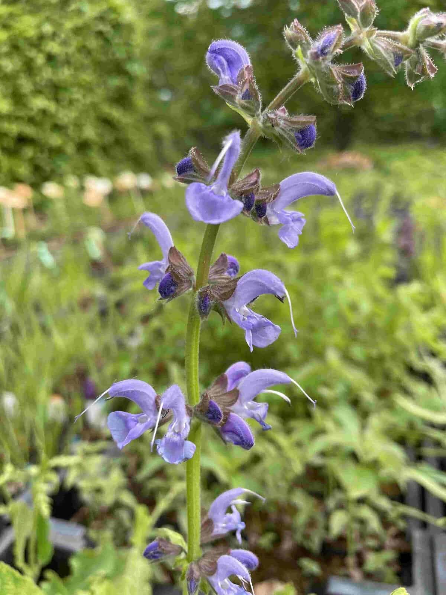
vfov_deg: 67.3
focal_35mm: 26
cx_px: 223
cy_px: 298
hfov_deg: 53.1
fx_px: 447
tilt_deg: -15.3
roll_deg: +3.6
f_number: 1.6
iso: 32
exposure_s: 1/578
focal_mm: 4.2
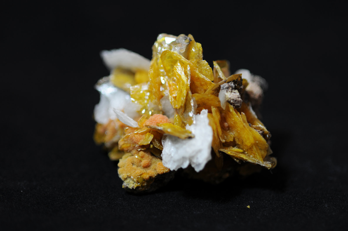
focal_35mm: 158
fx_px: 1521
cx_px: 174
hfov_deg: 13.1
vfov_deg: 8.7
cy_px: 116
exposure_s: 1/25
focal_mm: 105
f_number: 3.3
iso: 200
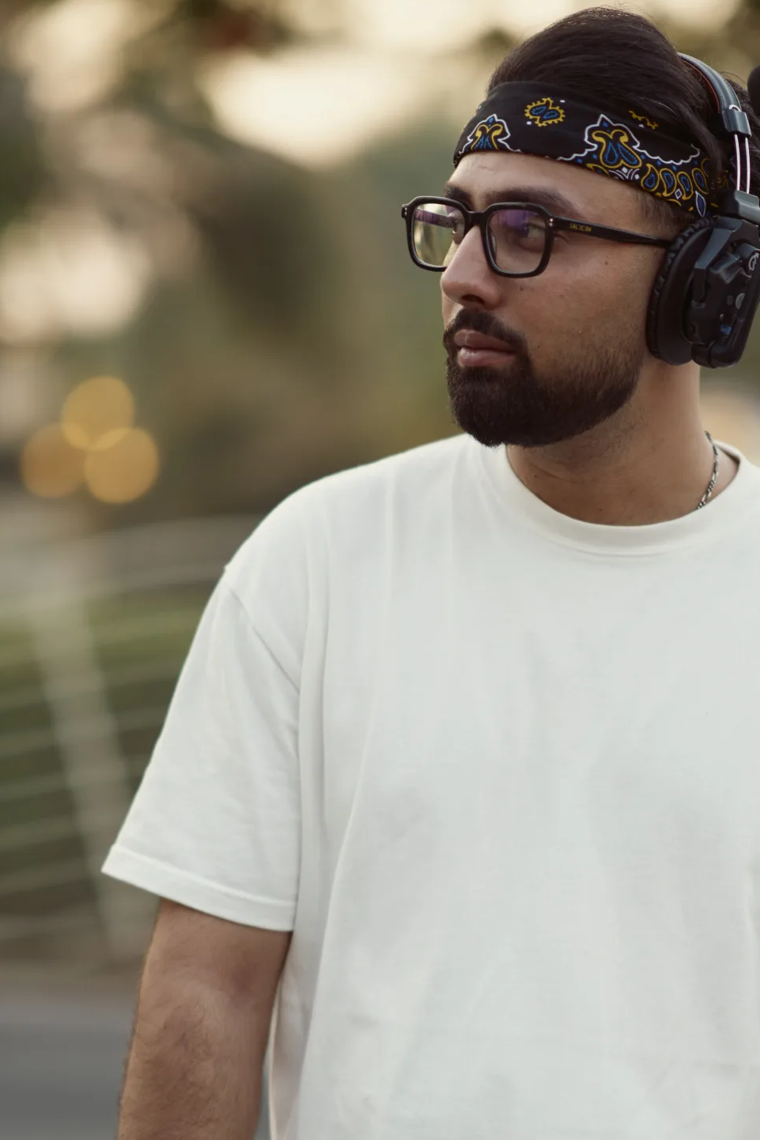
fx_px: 4780
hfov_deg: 9.1
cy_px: 829
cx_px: 579
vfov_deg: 13.6
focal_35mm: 151
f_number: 1.4
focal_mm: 85
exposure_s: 1/250
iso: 100
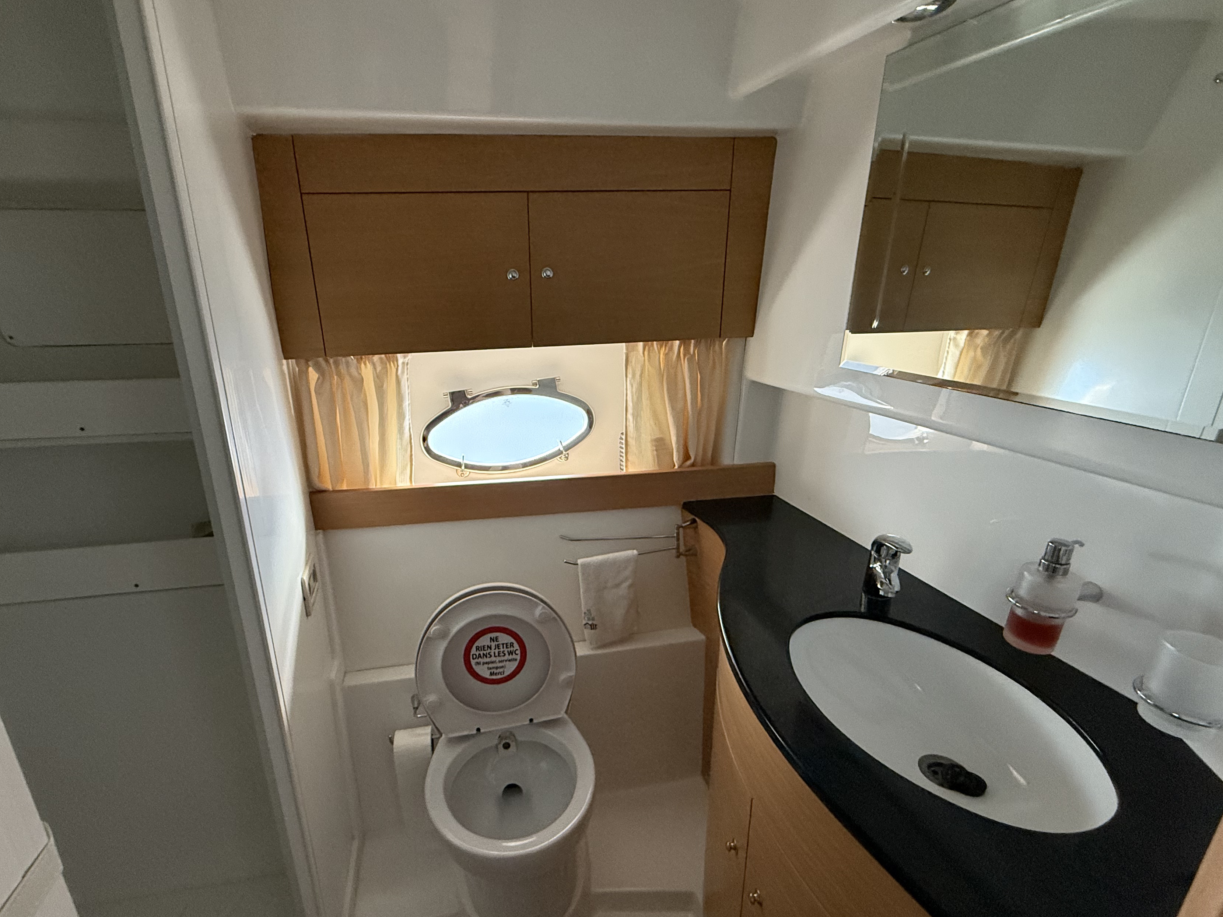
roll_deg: +1.0
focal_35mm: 17
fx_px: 601
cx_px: 554
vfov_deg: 74.7
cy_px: 479
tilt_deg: -19.3
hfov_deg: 90.8
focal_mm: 2.22
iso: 400
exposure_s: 1/60
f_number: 2.2
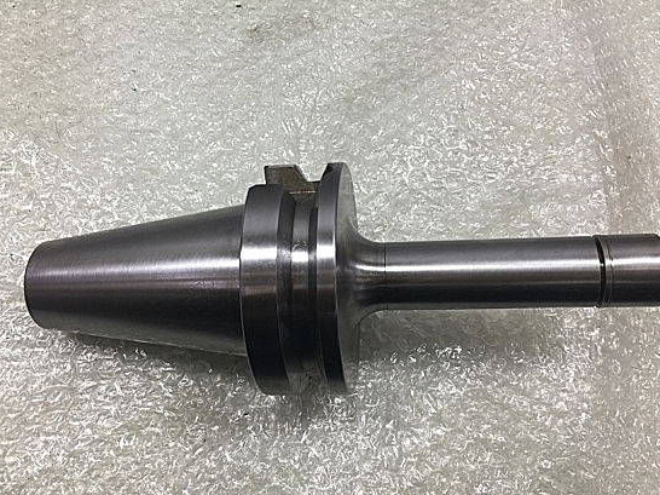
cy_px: 231
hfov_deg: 54.0
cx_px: 332
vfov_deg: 41.7
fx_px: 648
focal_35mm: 34
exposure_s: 1/120
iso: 32
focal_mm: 4.15
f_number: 2.2
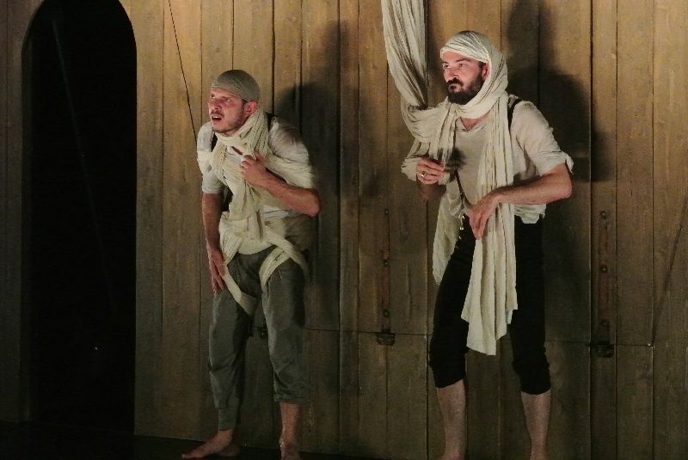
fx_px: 2123
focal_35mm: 111
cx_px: 344
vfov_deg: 12.4
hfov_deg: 18.4
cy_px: 230
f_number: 6.3
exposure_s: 1/200
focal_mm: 41.2
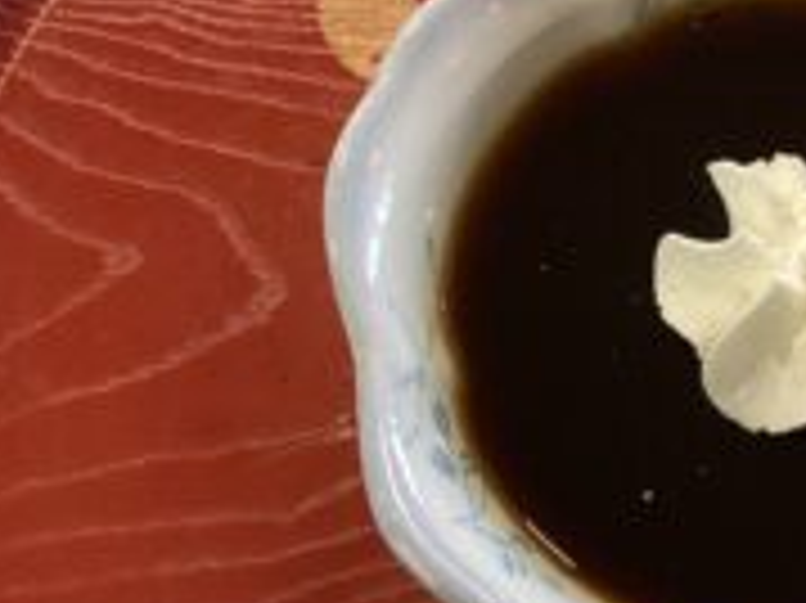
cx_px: 808
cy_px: 295
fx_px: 1512
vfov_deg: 22.6
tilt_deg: -70.4
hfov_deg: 28.0
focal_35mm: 65
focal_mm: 3.3
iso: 320
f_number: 2.4
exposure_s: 1/40
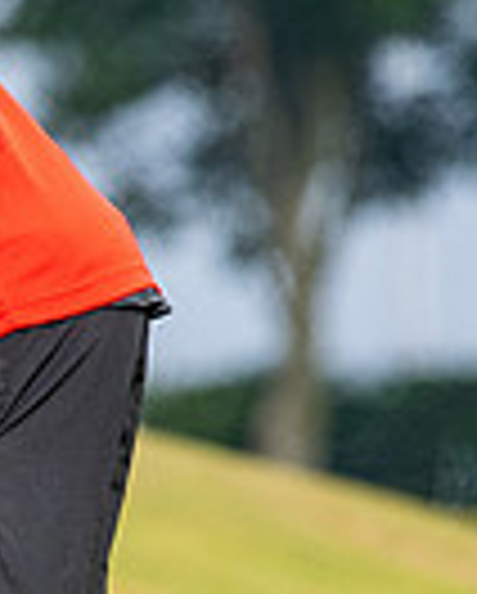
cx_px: -648
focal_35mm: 1848
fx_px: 32536
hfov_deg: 0.8
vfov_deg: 1.0
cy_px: 454
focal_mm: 300
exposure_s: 1/2000
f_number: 5.6
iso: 320
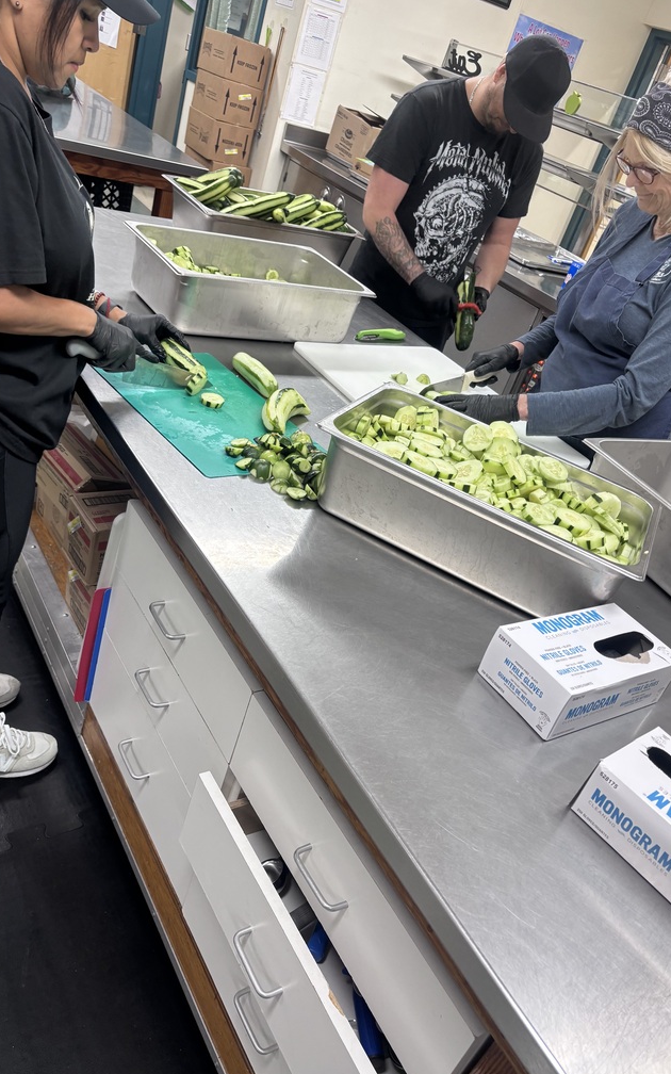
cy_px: 544
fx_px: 819
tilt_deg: -30.8
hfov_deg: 44.5
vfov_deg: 66.5
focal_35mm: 28
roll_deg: -19.3
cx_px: 333
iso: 100
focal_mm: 5.96
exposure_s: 1/60
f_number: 1.6
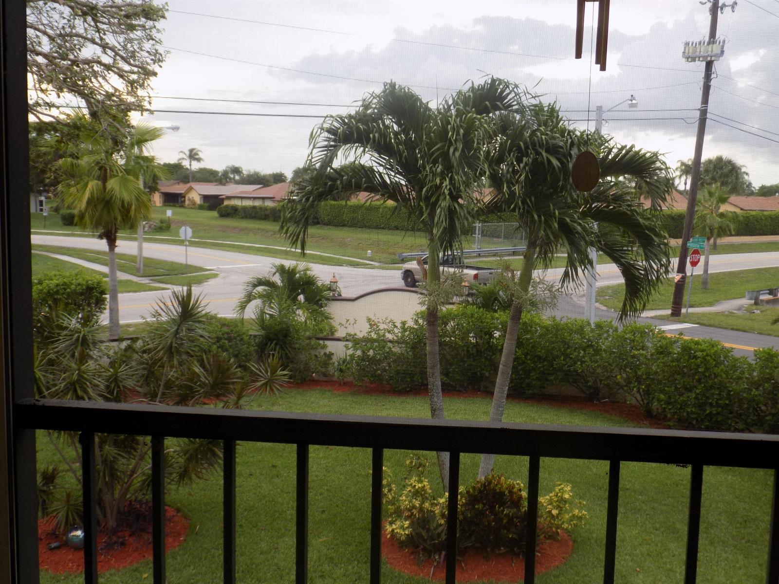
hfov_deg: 54.0
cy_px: 292
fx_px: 765
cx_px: 390
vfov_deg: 41.8
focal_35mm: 34
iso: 80
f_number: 3.4
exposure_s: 1/100
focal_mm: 6.1
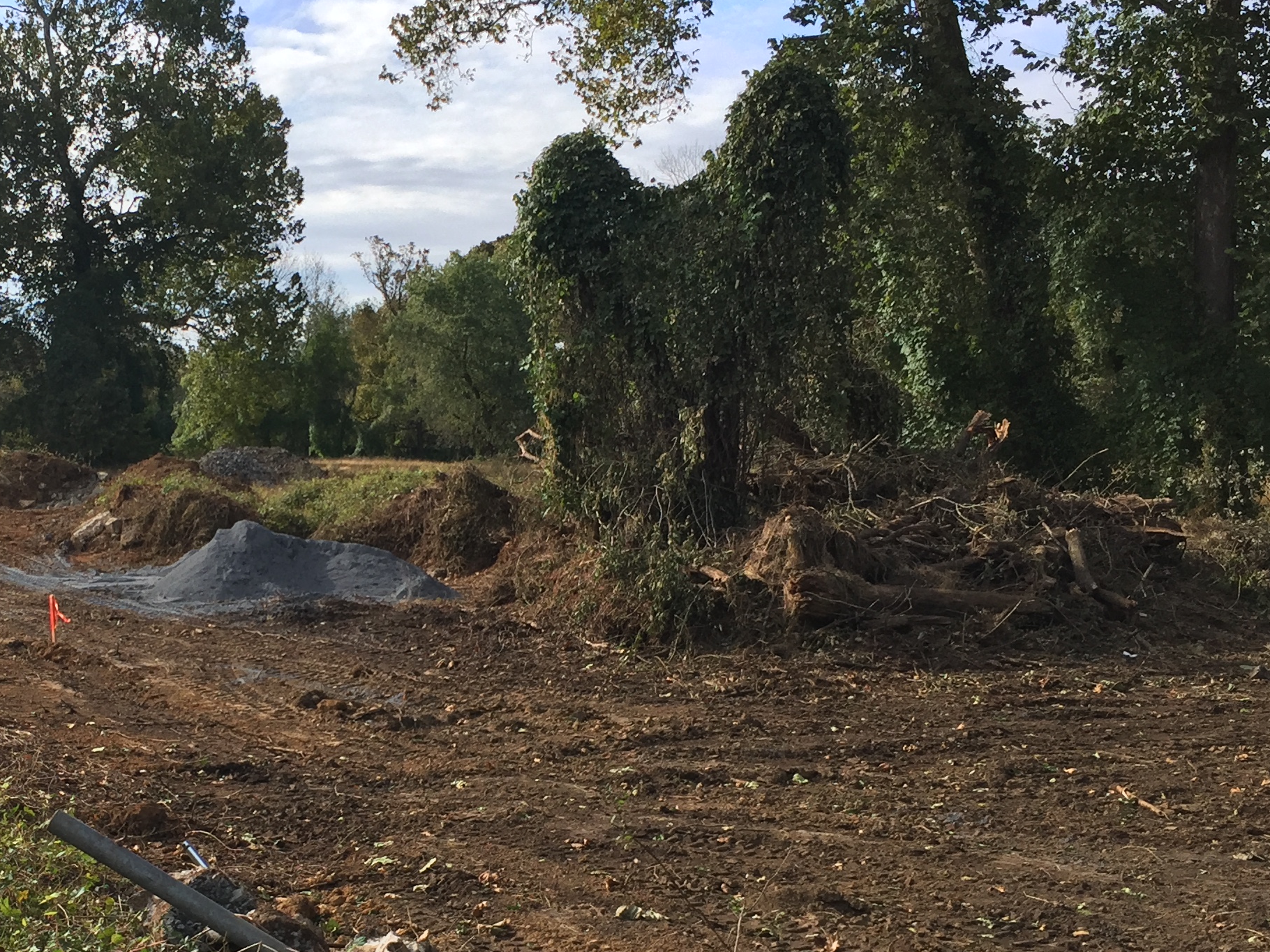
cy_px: 661
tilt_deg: -6.2
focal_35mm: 52
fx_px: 1908
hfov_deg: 35.8
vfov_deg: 27.8
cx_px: 291
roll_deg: +1.4
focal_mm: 4.15
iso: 32
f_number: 2.2
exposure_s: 1/1276
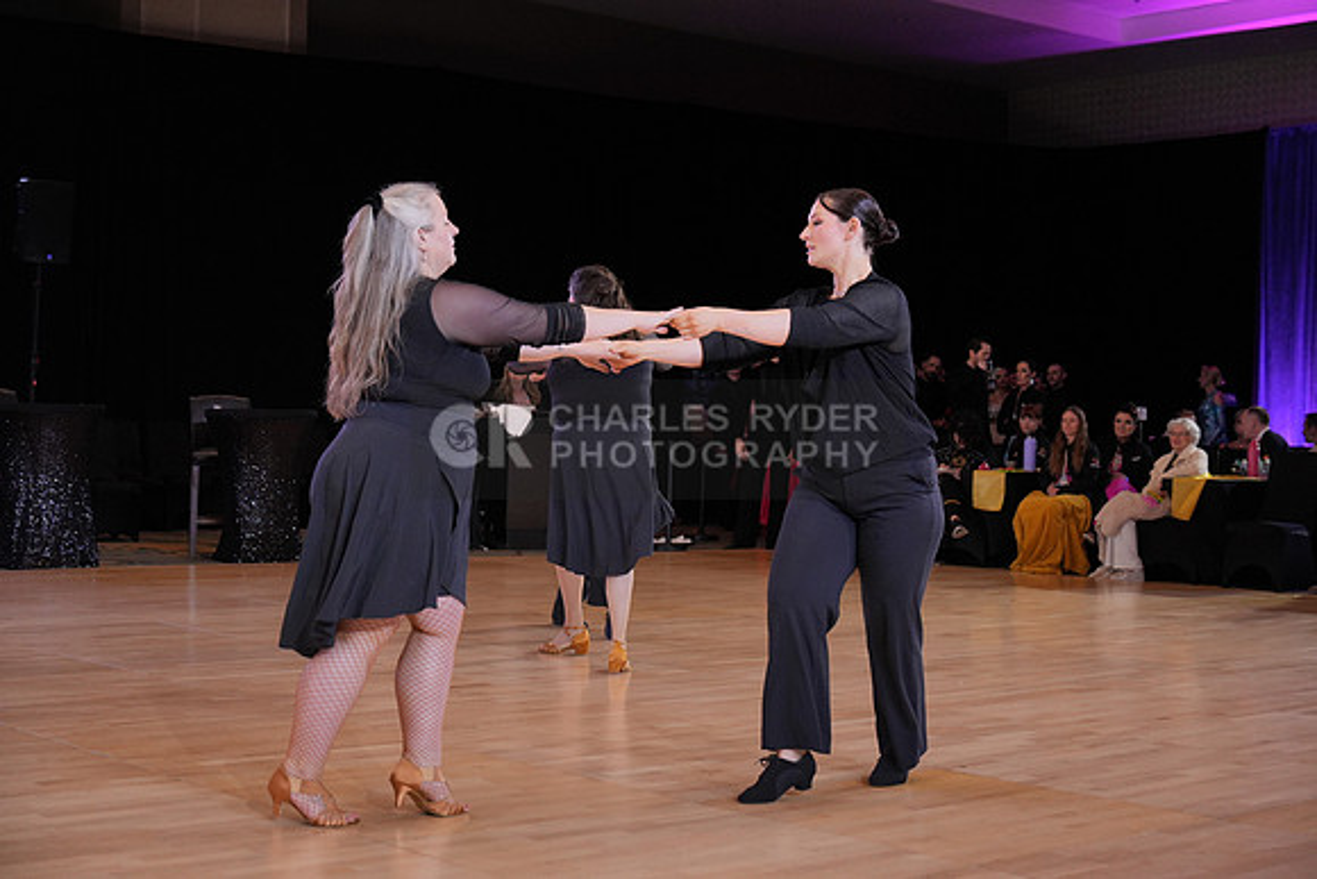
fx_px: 2012
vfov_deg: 24.6
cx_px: 658
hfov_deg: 36.2
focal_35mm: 55
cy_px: 440
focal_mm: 55
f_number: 4
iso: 1600
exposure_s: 1/400
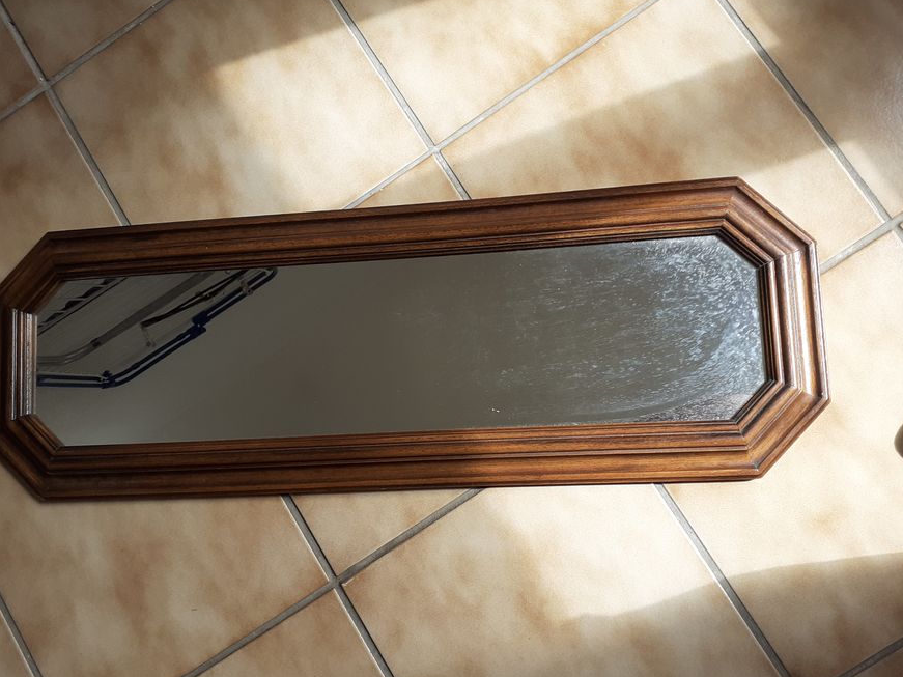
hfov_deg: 58.3
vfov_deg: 45.4
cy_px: 362
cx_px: 468
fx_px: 809
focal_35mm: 31
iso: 40
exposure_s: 1/192
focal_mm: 3.6
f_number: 1.9
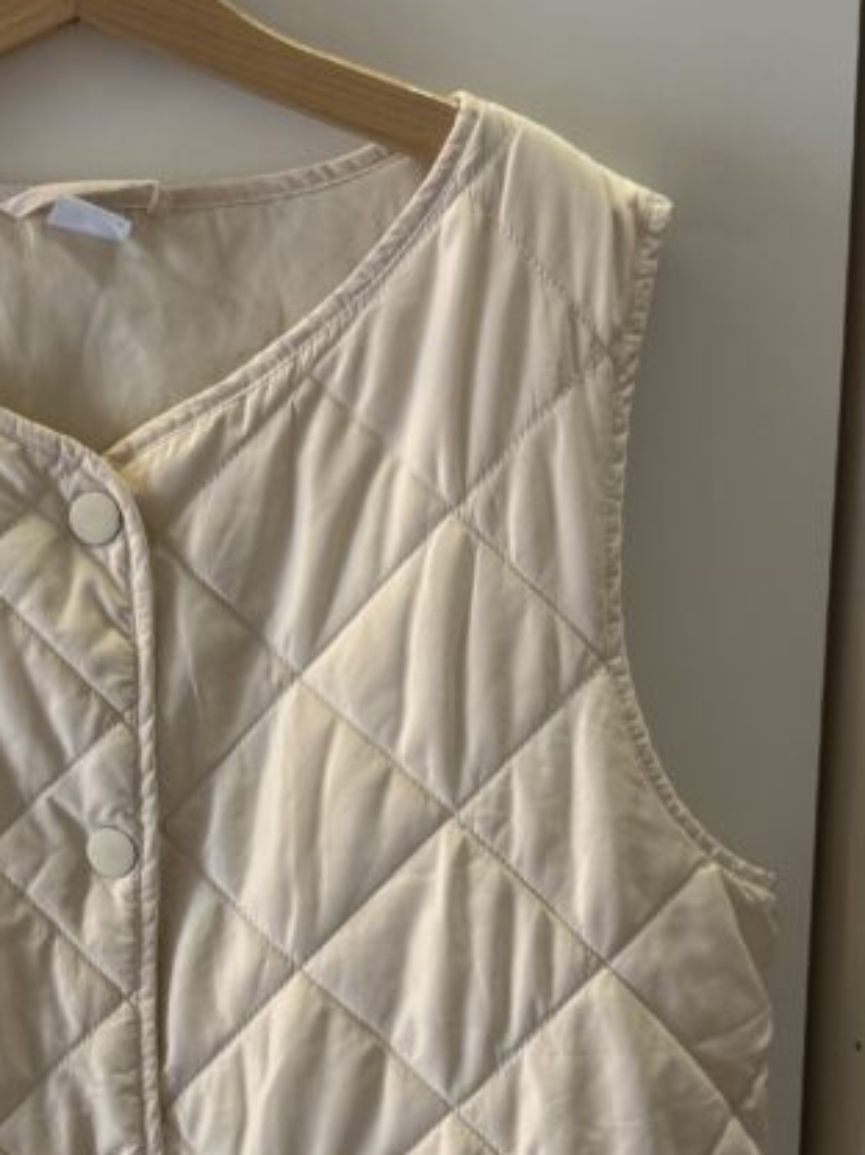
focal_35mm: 59
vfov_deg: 32.4
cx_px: 147
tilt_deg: -10.8
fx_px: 1969
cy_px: 789
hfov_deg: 24.3
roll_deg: -0.2
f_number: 1.78
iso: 125
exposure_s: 1/50
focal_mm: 6.76
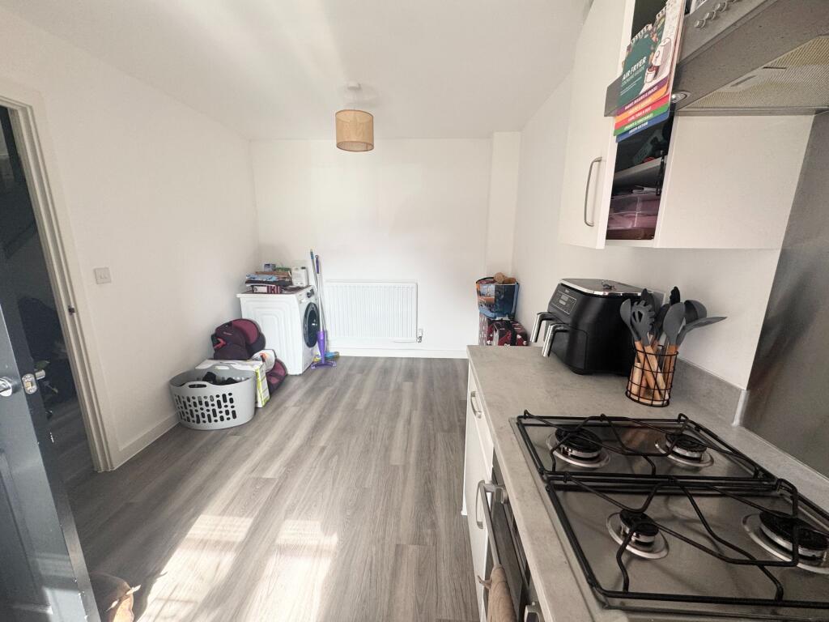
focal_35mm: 14
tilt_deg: -12.9
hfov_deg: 102.1
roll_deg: -1.1
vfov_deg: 85.7
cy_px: 311
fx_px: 335
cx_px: 414
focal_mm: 2.22
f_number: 2.2
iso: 160
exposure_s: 1/99
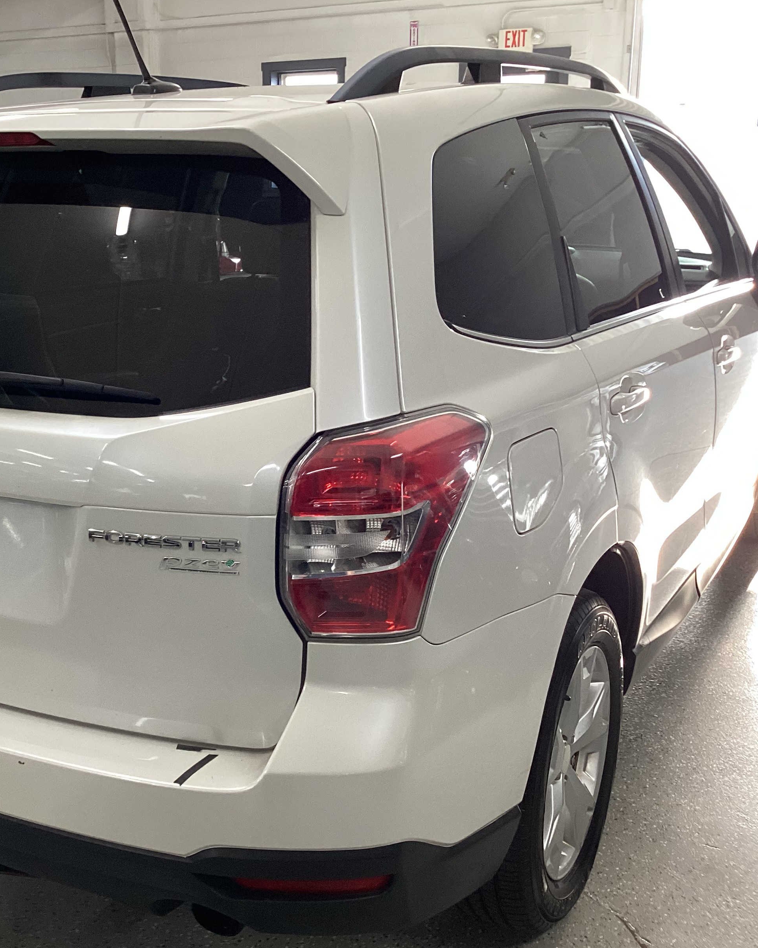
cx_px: 210
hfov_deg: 35.8
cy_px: 476
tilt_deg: -17.9
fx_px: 1150
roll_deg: +1.0
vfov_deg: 44.8
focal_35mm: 41
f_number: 2.4
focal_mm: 3.3
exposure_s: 1/60
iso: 125
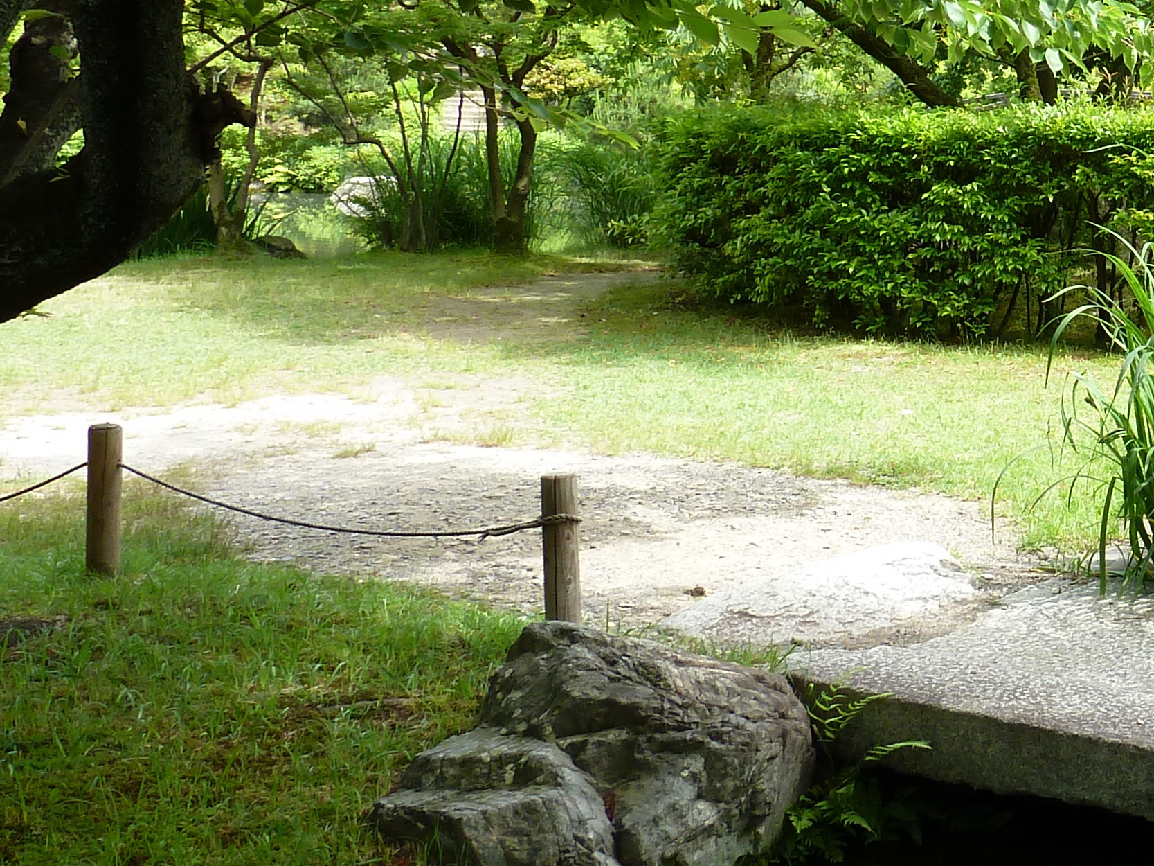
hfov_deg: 28.3
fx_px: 2000
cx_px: 1367
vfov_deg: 24.0
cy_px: 160
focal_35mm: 60
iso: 80
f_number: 4
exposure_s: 1/100
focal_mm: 4.1
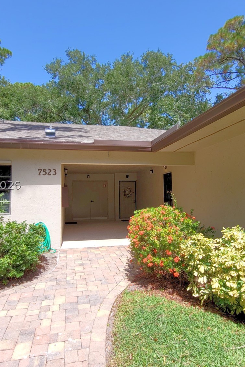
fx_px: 194
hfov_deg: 64.6
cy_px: 185
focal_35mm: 19
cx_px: 119
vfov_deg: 86.9
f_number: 2.2
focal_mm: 1.74
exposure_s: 1/963
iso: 40
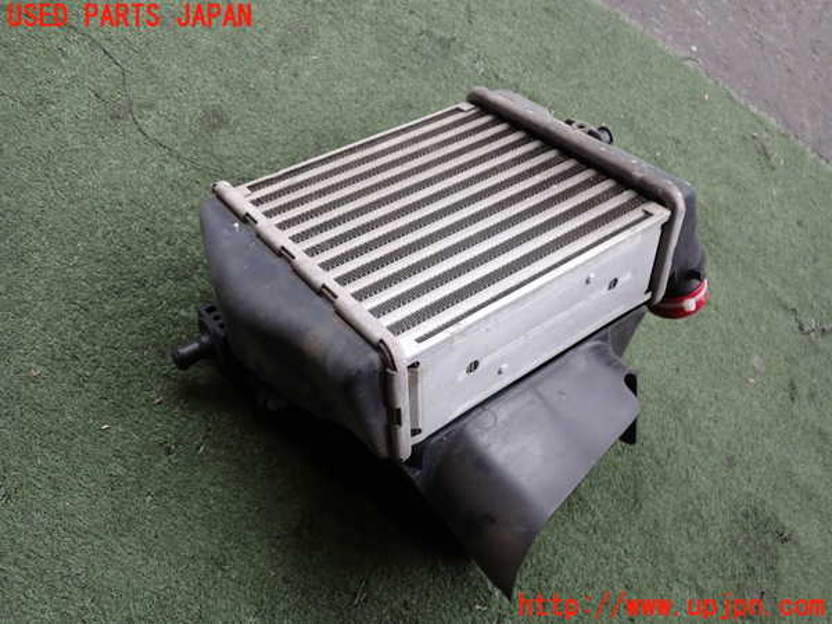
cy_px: 312
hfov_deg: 60.0
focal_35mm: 30
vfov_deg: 46.8
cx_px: 416
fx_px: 721
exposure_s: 1/125
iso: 125
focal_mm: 5.4
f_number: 2.3
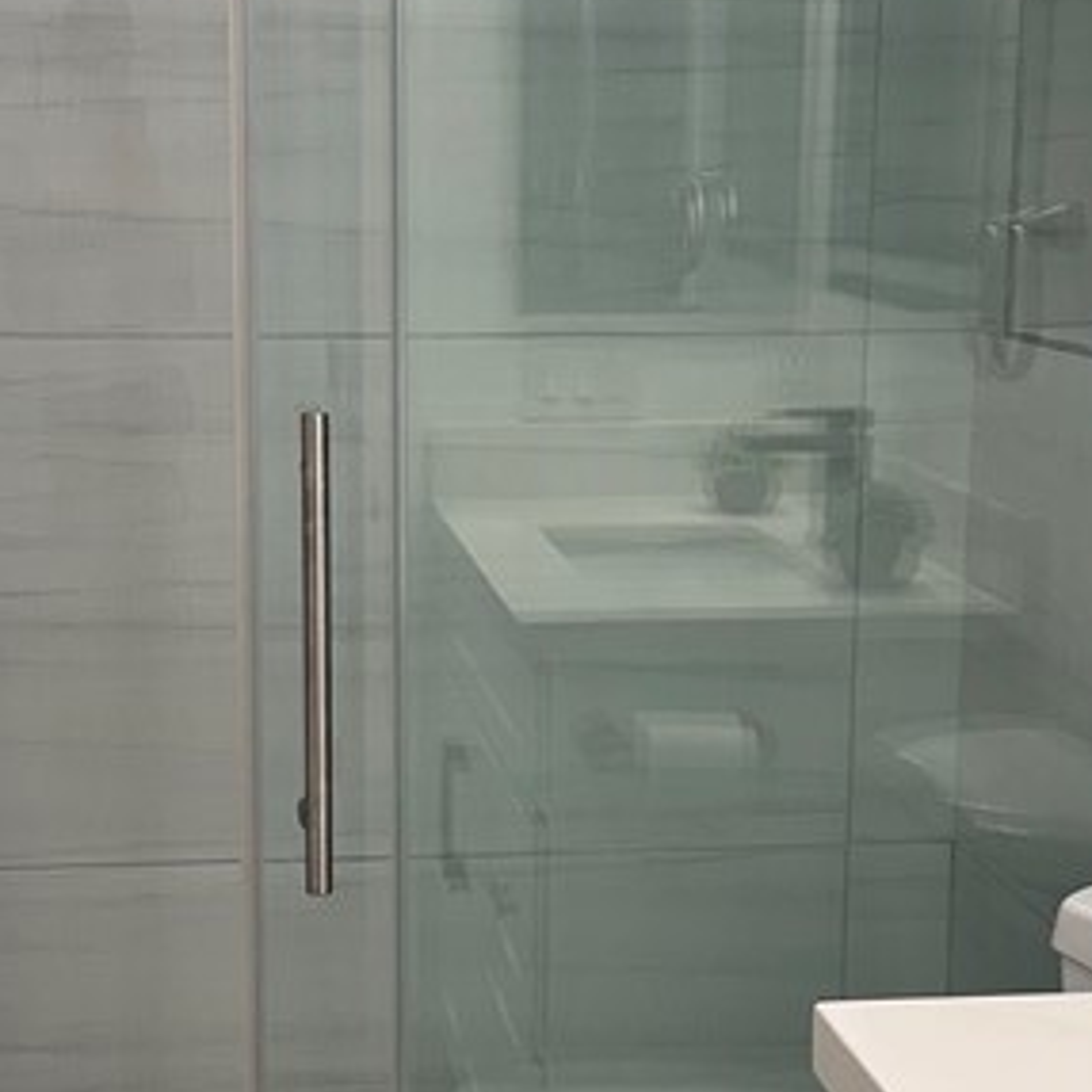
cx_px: 477
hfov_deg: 22.7
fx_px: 2712
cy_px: 737
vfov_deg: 22.7
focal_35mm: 76
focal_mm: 6.86
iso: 64
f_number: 1.78
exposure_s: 1/120
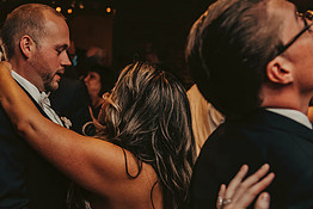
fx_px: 809
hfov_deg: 21.5
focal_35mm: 93
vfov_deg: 14.7
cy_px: 155
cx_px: 41
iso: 2000
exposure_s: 1/200
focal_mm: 42
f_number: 3.2
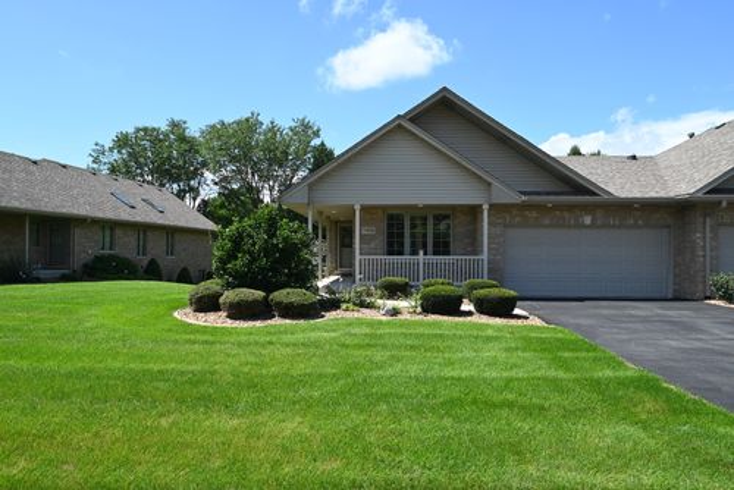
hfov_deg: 78.5
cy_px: 245
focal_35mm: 22
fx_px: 449
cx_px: 367
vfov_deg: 57.3
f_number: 6.3
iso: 100
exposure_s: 1/320
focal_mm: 22
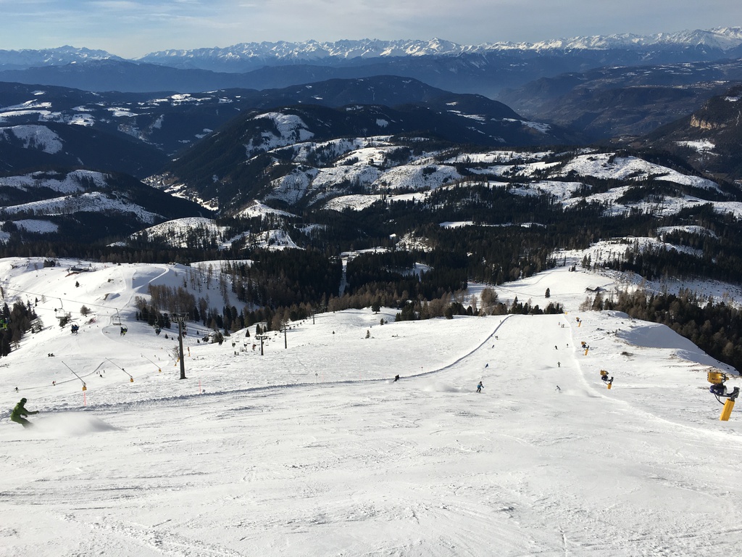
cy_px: 278
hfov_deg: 61.7
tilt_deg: -19.3
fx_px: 622
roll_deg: +0.0
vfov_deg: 48.2
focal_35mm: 29
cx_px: 371
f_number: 2.2
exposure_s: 1/2959
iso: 25
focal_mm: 4.15
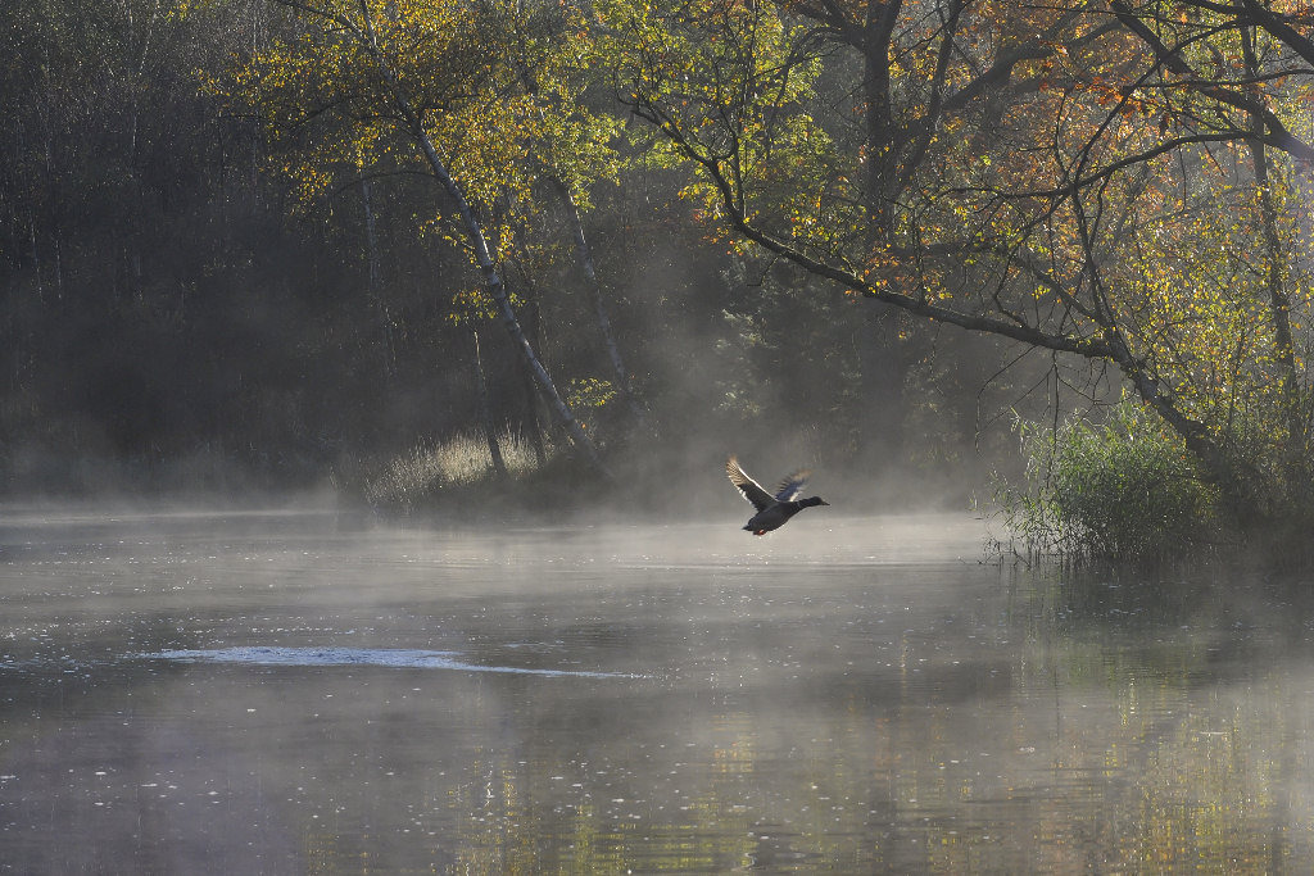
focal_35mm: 105
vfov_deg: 13.0
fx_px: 3833
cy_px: 438
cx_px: 657
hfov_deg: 19.5
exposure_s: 1/400
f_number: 7.1
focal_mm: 70
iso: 400
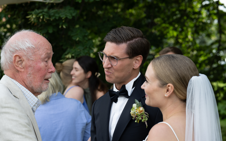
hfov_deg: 23.8
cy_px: 69
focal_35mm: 87
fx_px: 536
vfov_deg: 15.0
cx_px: 113
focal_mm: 85
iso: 160
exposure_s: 1/125
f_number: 5.6
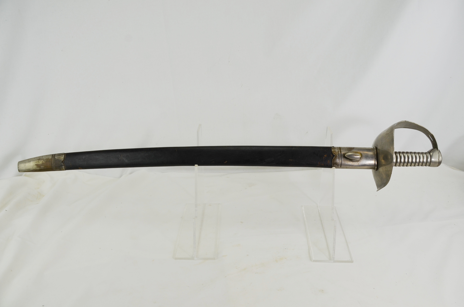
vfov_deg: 47.7
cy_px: 154
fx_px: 347
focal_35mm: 27
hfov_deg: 67.5
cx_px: 232
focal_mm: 18
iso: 200
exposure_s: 1/125
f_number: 5.6
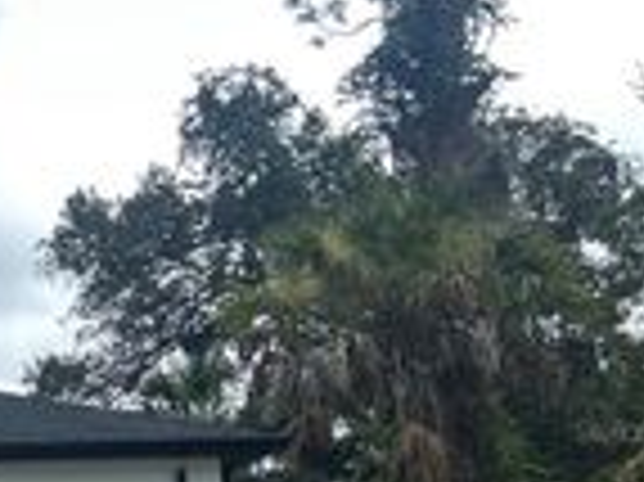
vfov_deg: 16.0
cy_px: 430
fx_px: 1692
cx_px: -419
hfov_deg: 18.2
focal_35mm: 91
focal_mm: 5.7
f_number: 1.5
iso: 50
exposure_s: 1/607
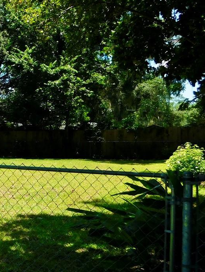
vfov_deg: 36.1
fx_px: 418
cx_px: -65
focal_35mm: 53
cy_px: 152
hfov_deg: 24.0
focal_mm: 4
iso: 125
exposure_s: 1/1000
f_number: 3
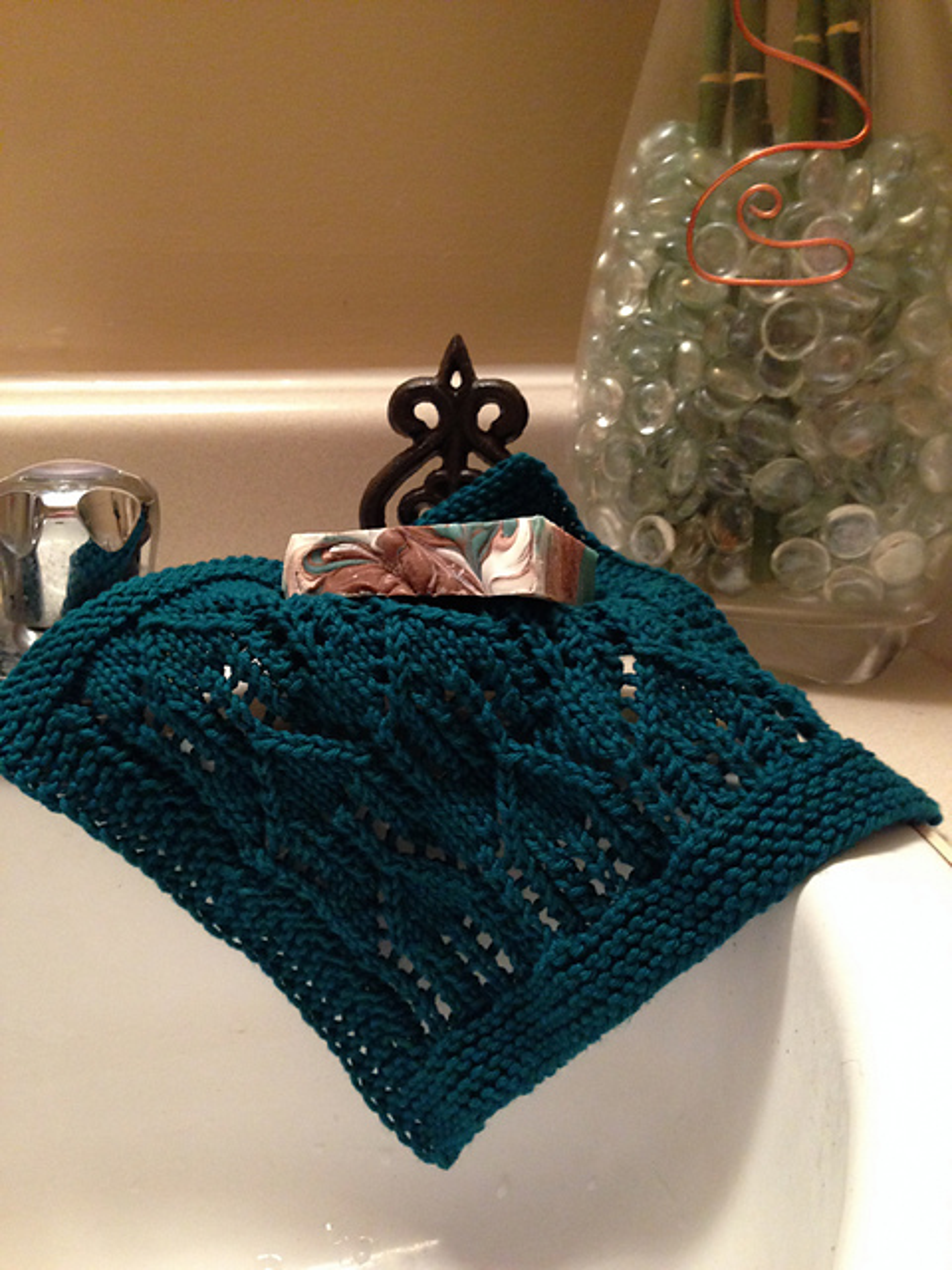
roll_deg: +1.2
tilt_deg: -15.9
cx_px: 476
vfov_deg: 55.4
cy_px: 635
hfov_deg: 42.9
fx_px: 1210
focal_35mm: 33
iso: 320
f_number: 2.4
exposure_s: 1/20
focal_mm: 4.12
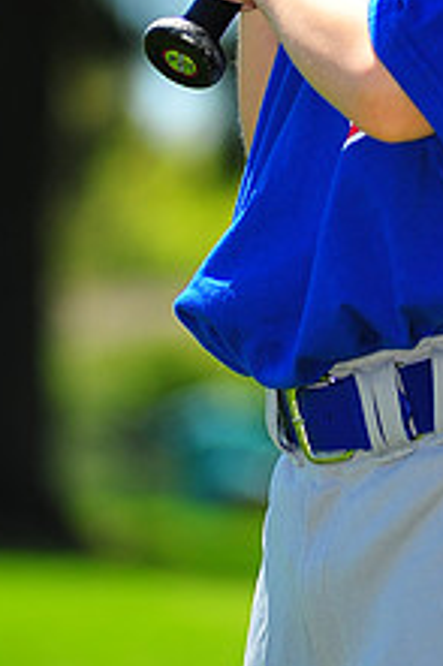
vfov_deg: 4.4
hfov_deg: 2.9
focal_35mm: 473
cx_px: 488
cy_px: -124
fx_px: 8744
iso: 200
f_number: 5
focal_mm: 180
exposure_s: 1/640
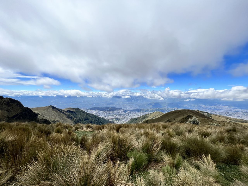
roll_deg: -0.6
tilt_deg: +0.5
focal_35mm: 13
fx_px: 93
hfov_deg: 106.2
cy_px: 93
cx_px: 124
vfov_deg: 89.9
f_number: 1.8
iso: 32
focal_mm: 1.57
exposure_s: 1/3040
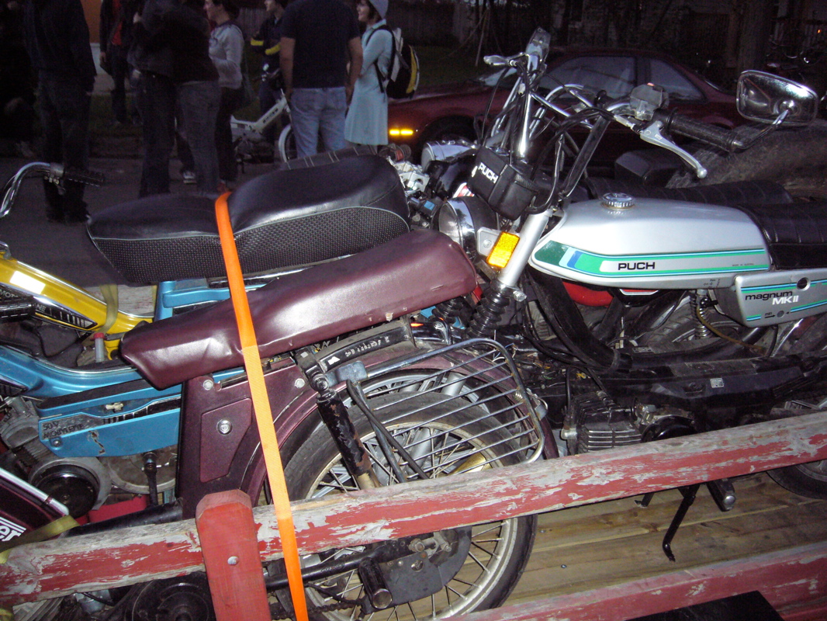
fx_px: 836
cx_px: 414
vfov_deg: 40.7
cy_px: 310
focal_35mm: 35
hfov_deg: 52.6
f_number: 2.8
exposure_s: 1/60
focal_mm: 5.8
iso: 320
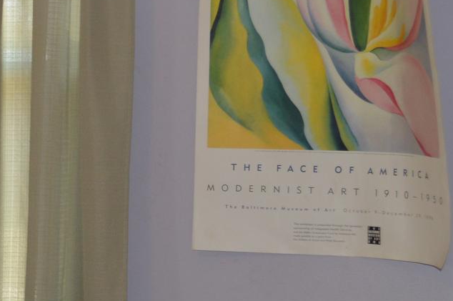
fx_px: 1583
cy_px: 248
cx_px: -89
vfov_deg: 10.8
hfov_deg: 15.7
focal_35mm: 126
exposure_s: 1/60
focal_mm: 26
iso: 400
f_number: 4.2
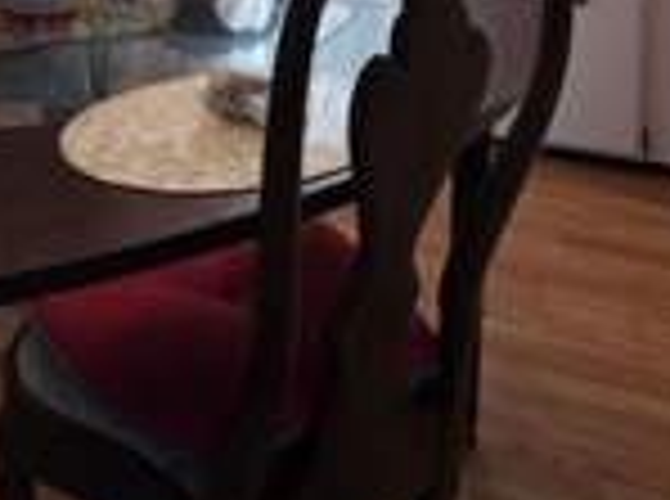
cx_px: 121
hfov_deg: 42.6
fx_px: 811
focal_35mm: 42
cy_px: -218
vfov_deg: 26.4
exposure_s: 1/60
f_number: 1.9
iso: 160
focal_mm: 2.2
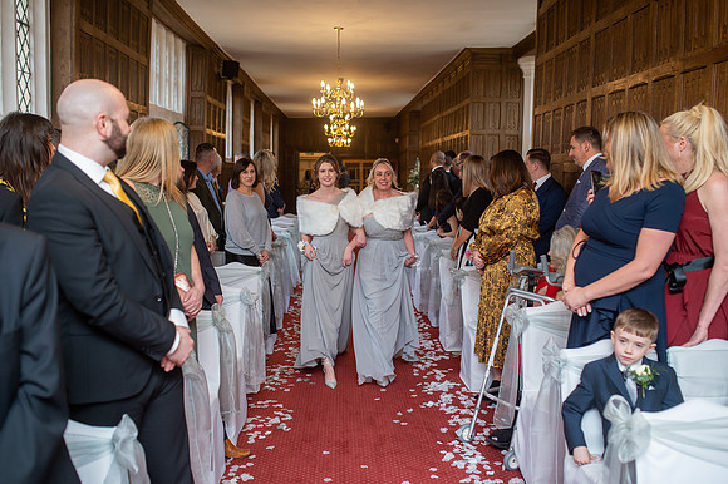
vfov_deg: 36.6
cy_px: 242
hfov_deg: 52.9
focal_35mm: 36
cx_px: 364
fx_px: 732
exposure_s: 1/125
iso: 200
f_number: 2.8
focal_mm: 35
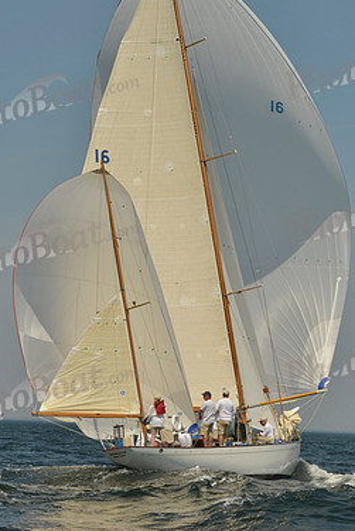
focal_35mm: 108
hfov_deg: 12.7
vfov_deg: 18.8
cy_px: 157
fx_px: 1596
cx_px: 213
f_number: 9
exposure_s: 1/1250
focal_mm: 70
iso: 200
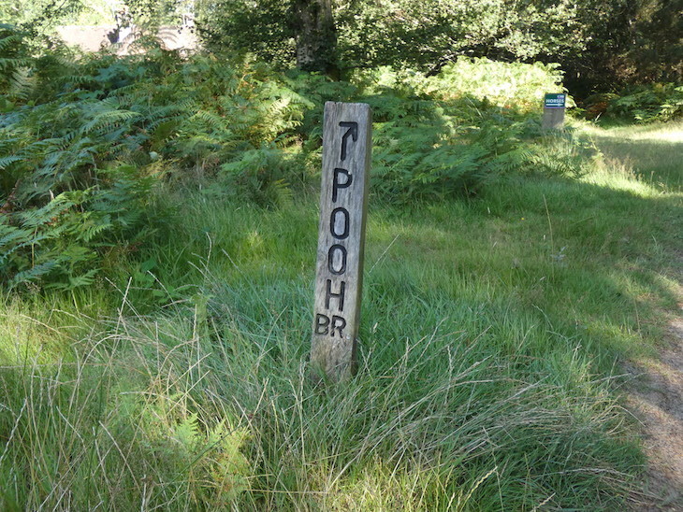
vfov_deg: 39.7
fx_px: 711
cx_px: 342
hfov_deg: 51.3
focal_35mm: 36
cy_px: 256
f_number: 3.5
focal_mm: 6.5
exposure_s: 1/125
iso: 160
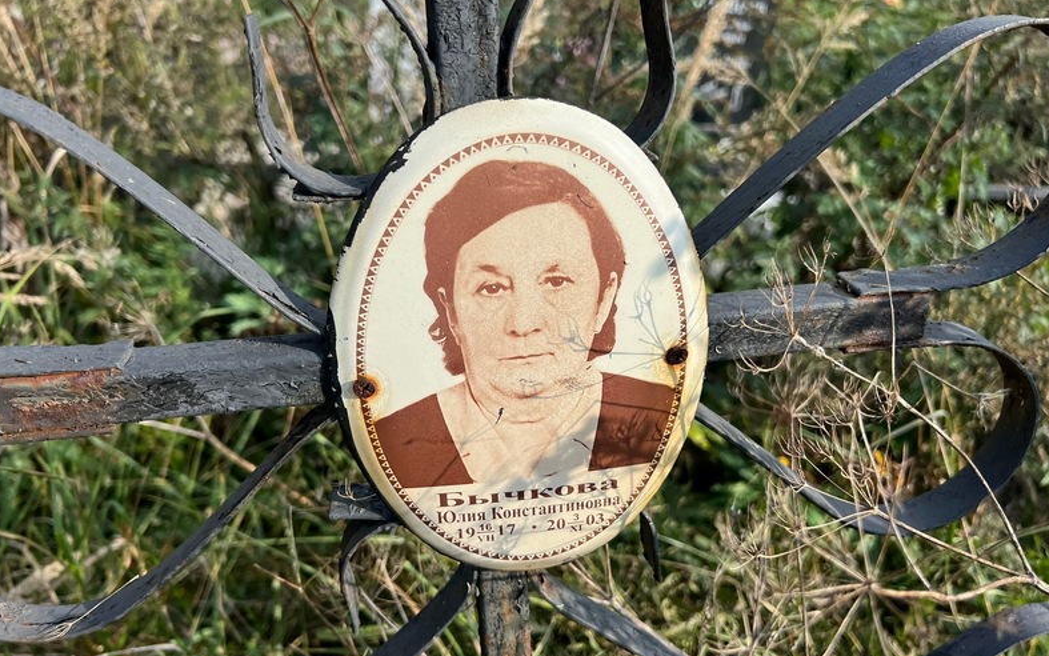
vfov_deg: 44.5
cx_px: 528
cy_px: 351
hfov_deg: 66.5
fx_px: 801
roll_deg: -4.1
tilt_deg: -26.2
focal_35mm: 28
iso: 50
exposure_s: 1/3968
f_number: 1.5
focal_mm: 5.7
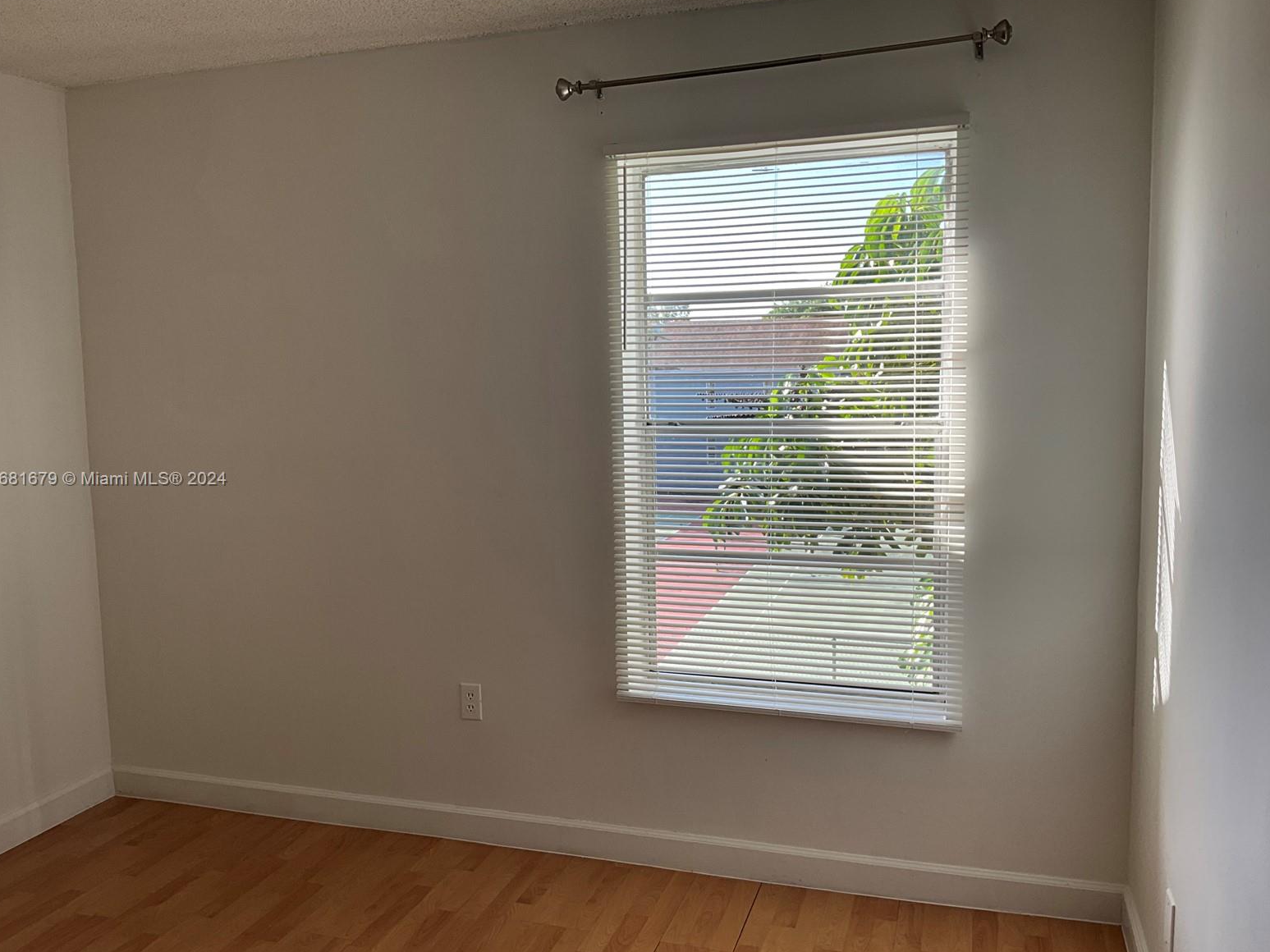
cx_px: 621
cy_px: 480
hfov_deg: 60.0
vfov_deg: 46.8
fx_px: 1101
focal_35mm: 30
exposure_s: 1/193
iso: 20
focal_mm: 3
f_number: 1.8
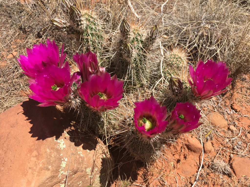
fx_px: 209
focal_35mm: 29
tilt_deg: -35.3
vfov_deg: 48.2
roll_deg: +0.9
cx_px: 125
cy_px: 94
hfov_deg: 61.7
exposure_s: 1/1131
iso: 25
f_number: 2.2
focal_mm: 4.15
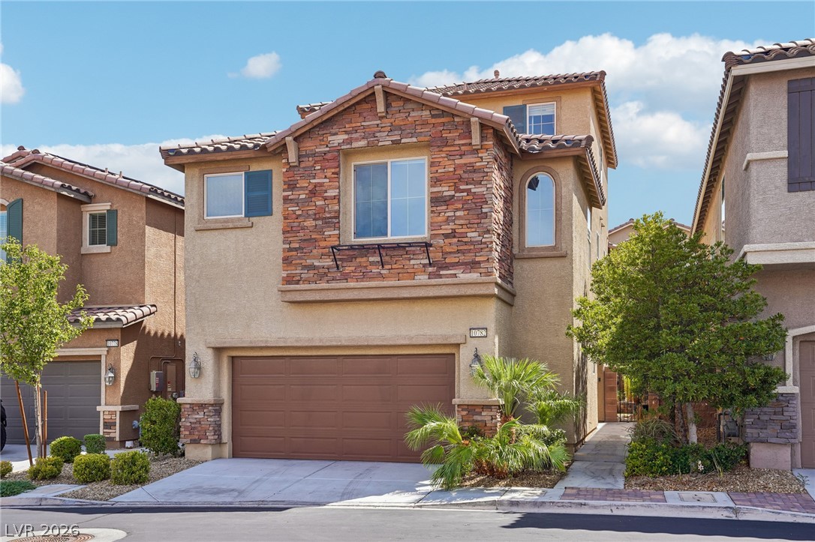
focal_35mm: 35
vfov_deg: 37.8
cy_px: 271
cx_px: 408
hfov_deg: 54.5
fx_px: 792
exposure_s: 1/125
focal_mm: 35
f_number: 8
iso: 100
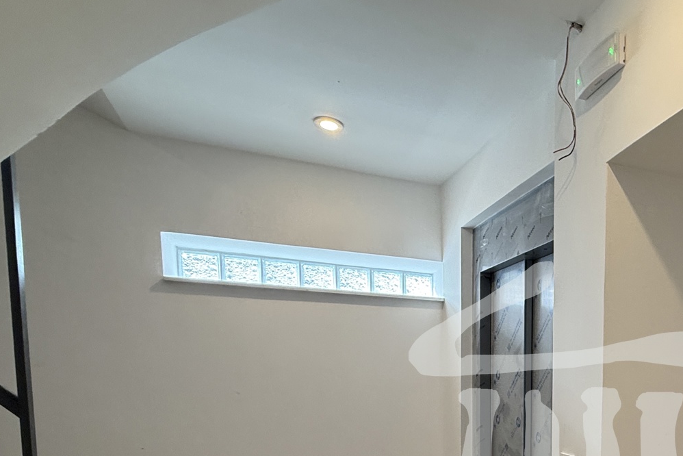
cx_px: 554
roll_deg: -0.7
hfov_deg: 59.9
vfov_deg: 42.1
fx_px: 531
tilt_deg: -5.3
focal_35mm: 28
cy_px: 422
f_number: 2.2
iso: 160
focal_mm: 2.22
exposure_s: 1/99
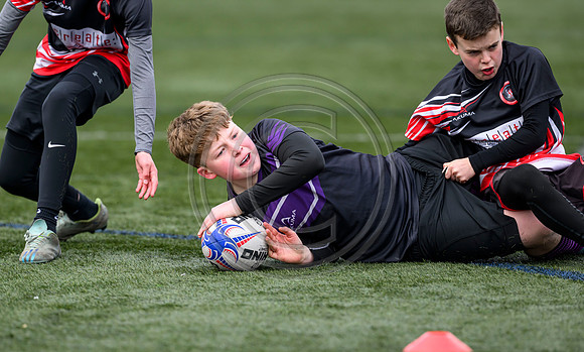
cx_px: 254
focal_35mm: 466
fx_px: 7342
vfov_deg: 2.7
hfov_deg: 4.6
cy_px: 221
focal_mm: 400
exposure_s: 1/1600
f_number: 3.5
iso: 500
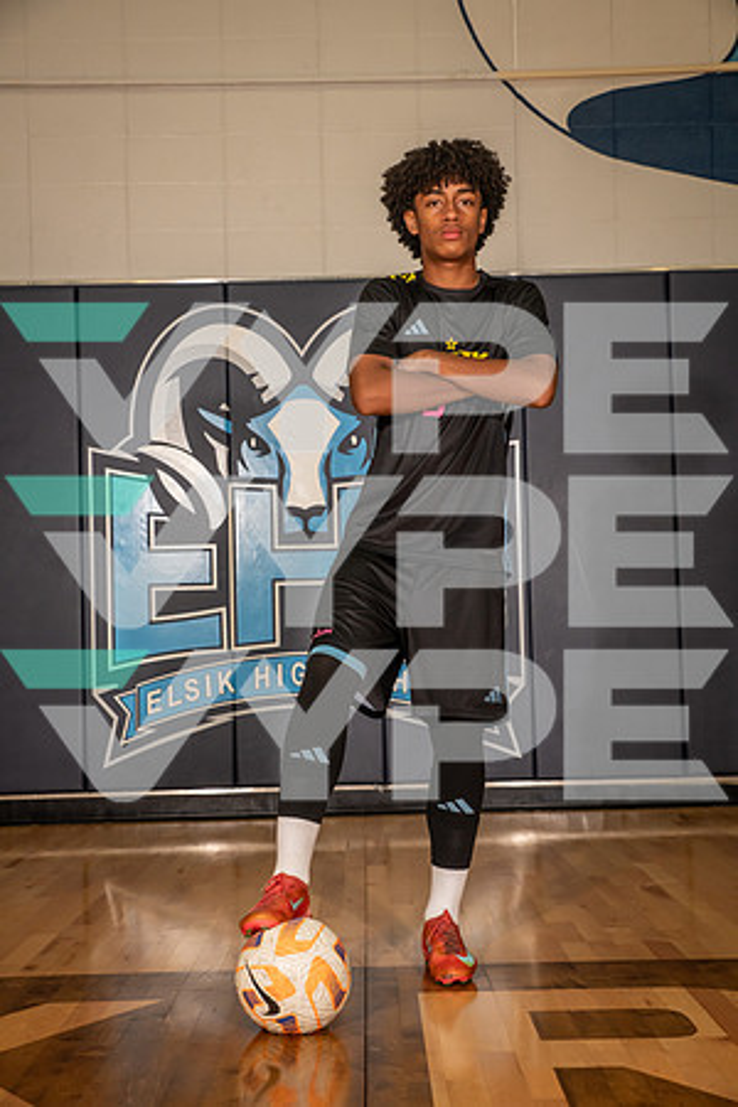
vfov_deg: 38.2
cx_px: 369
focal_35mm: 52
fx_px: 1599
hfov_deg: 26.0
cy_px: 554
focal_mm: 52
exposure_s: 1/320
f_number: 6.3
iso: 800
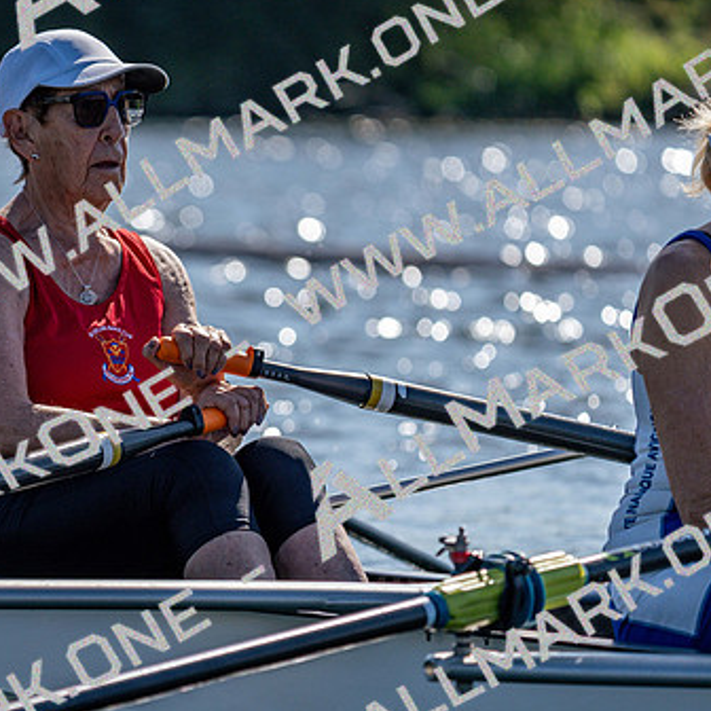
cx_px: 129
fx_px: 9063
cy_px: 361
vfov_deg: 4.5
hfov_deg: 4.5
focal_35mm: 390
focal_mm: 266
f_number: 5.6
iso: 250
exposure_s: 1/2000
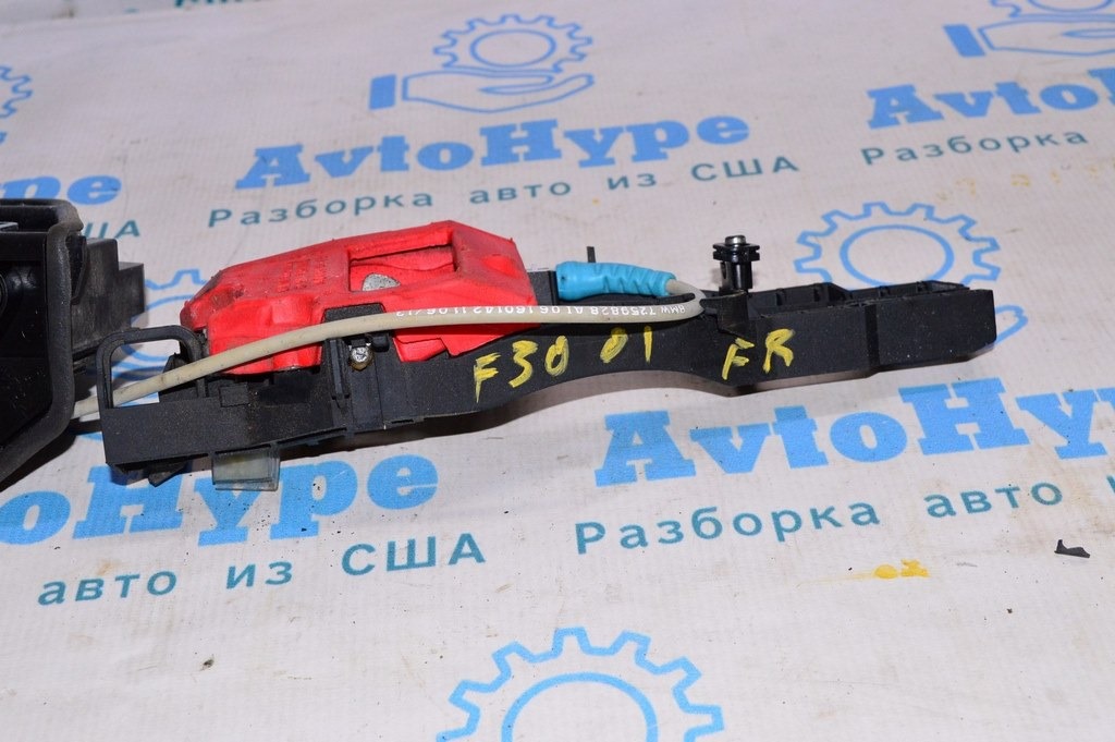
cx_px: 558
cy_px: 371
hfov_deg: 38.9
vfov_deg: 26.4
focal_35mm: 51
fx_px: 1578
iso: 1600
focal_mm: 34
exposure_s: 1/200
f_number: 8
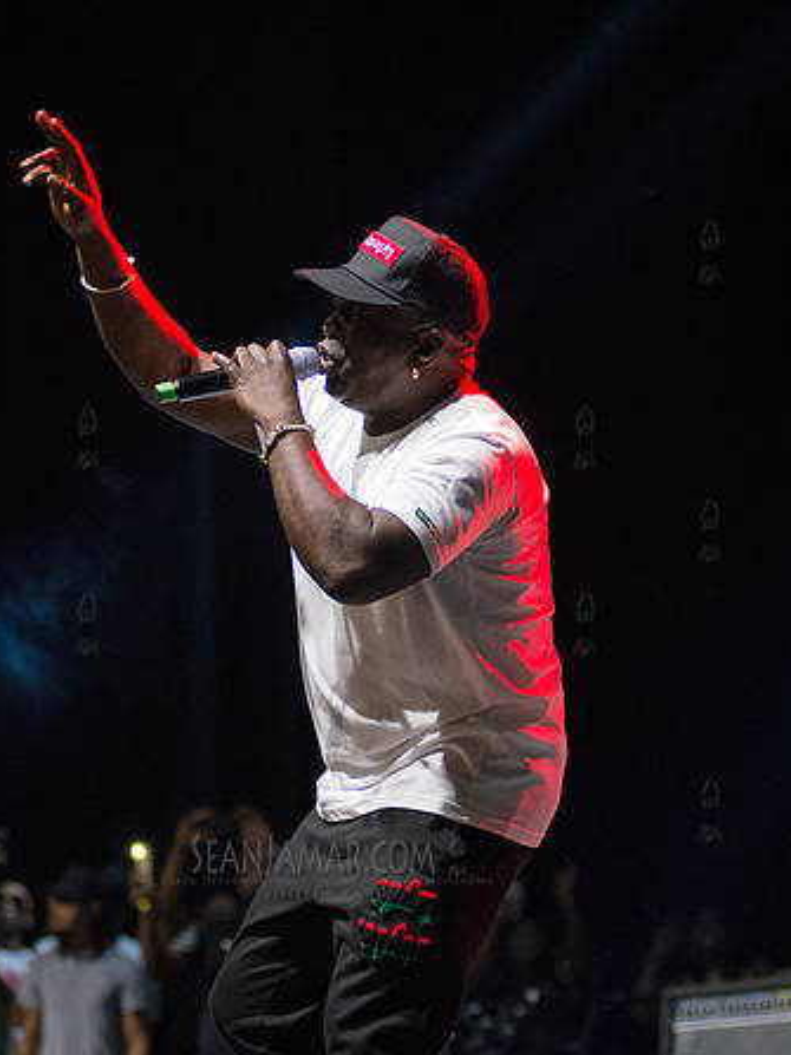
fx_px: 4115
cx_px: 417
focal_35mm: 135
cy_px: 527
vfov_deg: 14.6
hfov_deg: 11.0
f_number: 2.8
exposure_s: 1/320
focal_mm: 86
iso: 4000
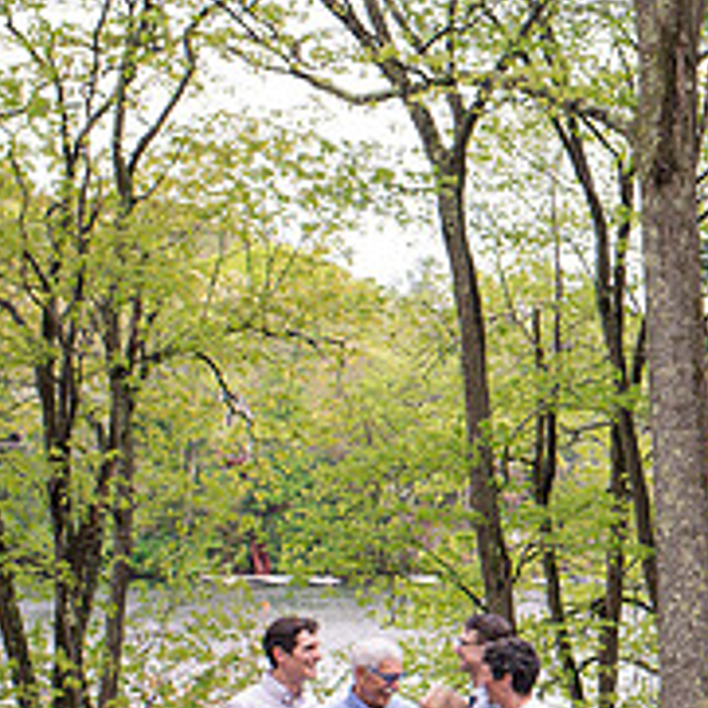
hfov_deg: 14.3
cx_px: 1105
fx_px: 2615
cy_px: 406
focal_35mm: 113
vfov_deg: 15.4
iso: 400
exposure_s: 1/160
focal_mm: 35
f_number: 6.3
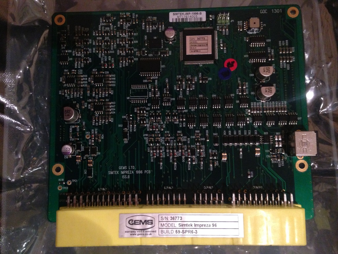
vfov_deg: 42.9
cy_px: 127
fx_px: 322
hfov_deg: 55.4
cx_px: 169
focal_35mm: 33
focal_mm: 4.12
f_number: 2.4
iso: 400
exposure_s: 1/15
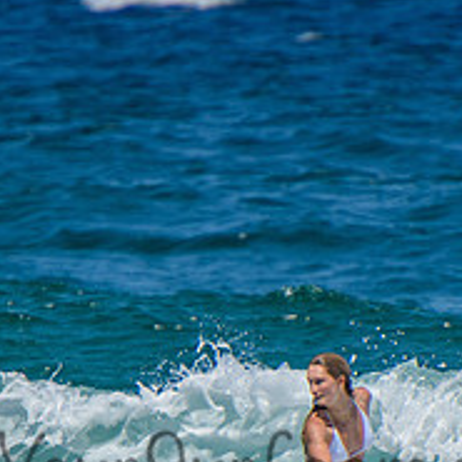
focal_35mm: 1596
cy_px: 448
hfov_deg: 1.1
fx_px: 24099
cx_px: 255
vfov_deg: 1.1
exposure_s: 1/2000
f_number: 5.6
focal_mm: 400
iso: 200
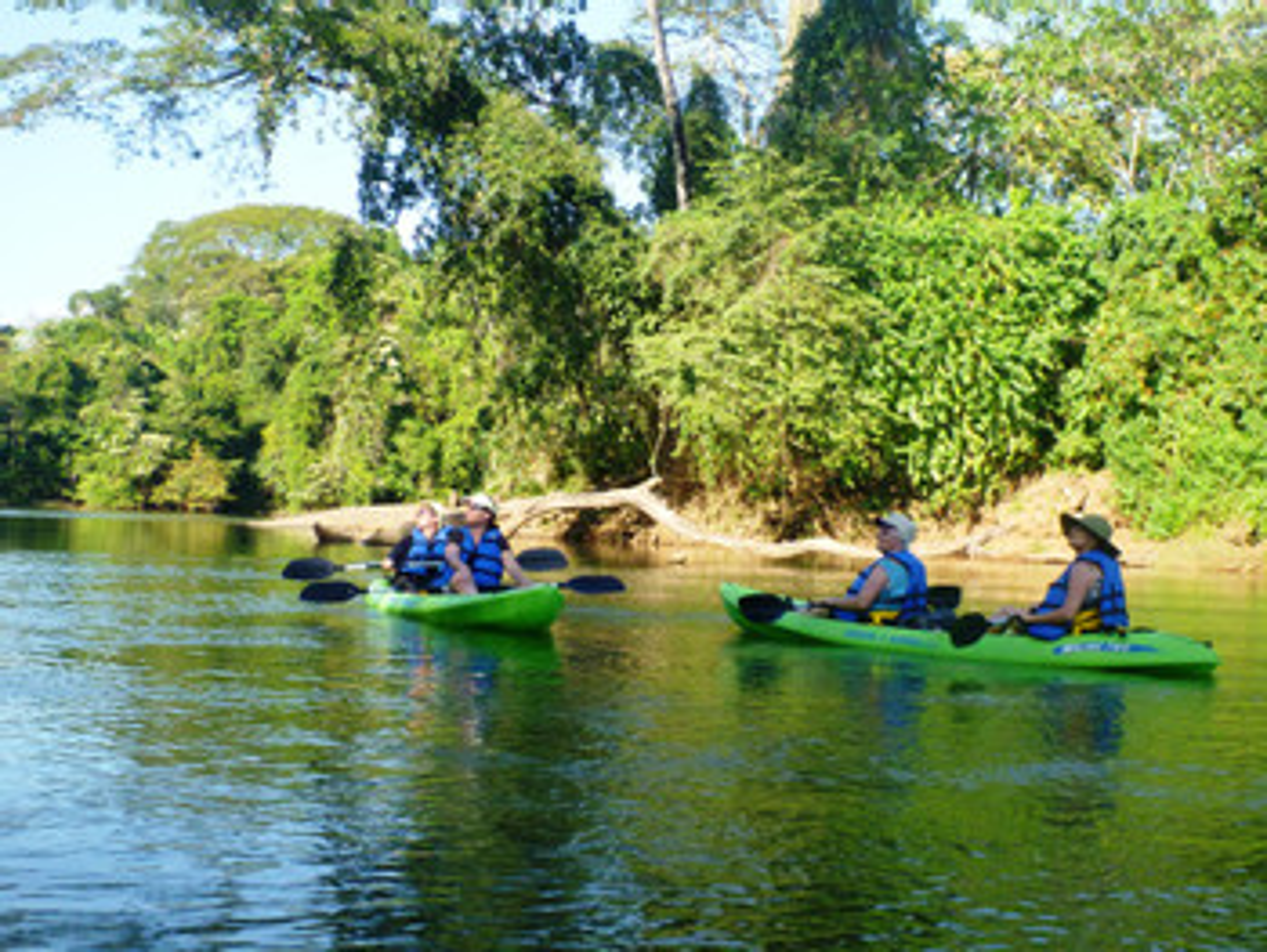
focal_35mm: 47
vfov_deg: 30.9
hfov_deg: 40.4
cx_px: 634
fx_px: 1721
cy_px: 476
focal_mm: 8.4
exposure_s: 1/500
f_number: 4.5
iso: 400
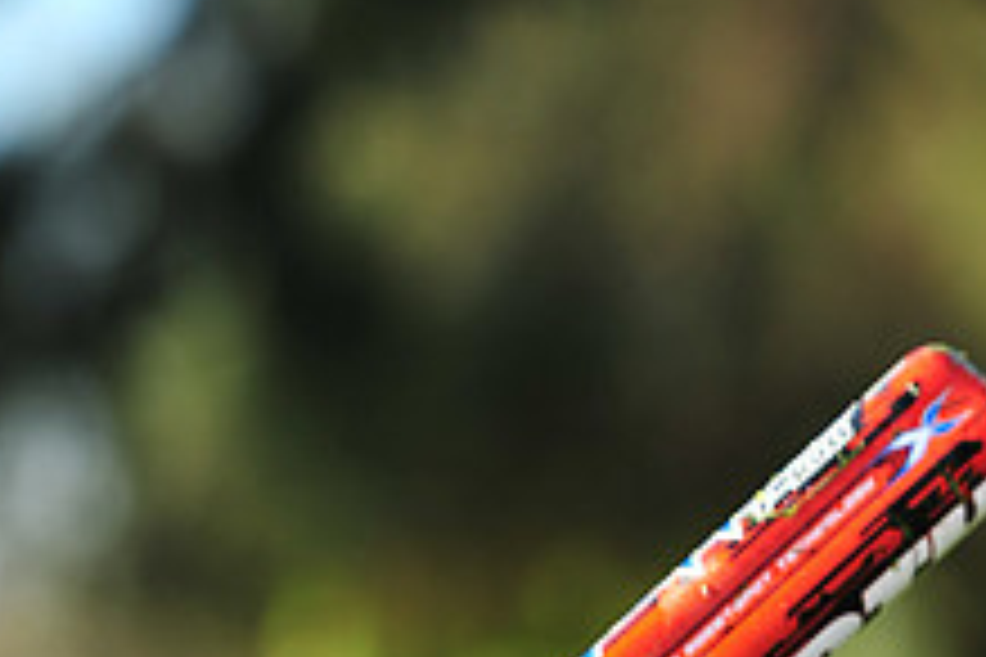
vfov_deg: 3.6
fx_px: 10489
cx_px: 261
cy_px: 1089
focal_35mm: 383
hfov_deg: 5.4
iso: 200
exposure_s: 1/640
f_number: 4.5
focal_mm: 145
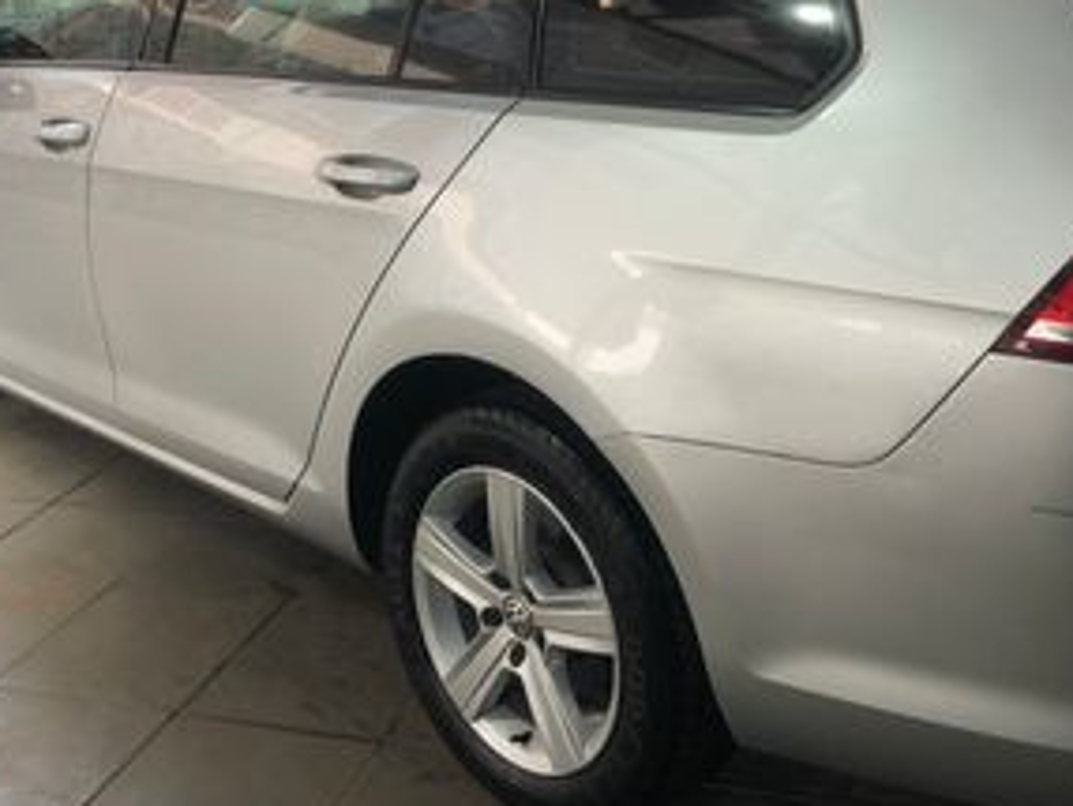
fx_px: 1427
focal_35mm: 46
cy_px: 315
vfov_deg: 31.5
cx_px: 593
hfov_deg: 41.2
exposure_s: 1/30
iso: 40
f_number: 1.8
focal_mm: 3.99
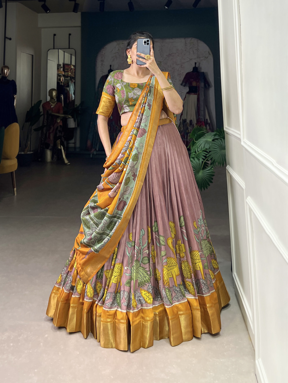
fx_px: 288
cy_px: 192
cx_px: 144
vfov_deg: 67.3
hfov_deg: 53.1
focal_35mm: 26
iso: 100
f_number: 1.5
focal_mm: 5.7
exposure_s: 1/100
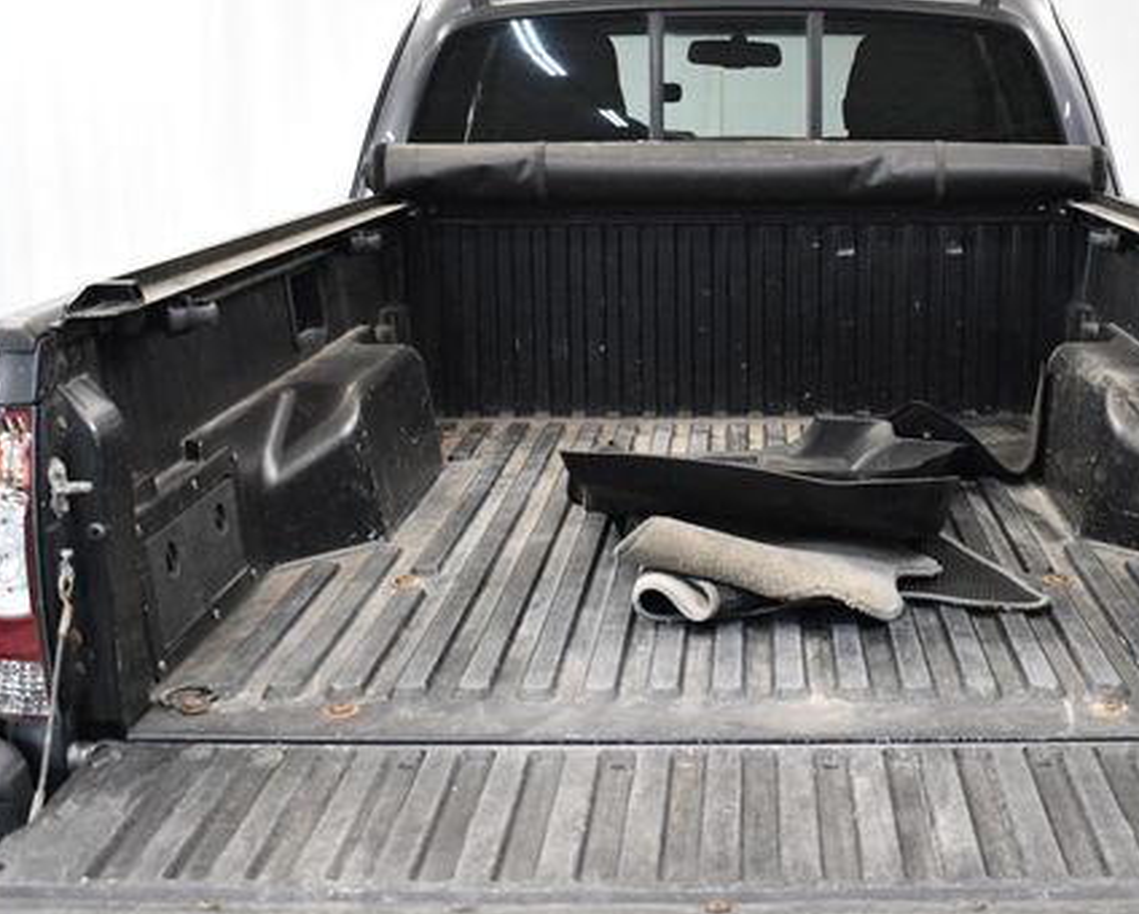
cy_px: 419
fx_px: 1721
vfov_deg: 29.7
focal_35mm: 51
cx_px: 741
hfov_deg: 36.3
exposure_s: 1/125
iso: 2000
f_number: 3.5
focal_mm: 18
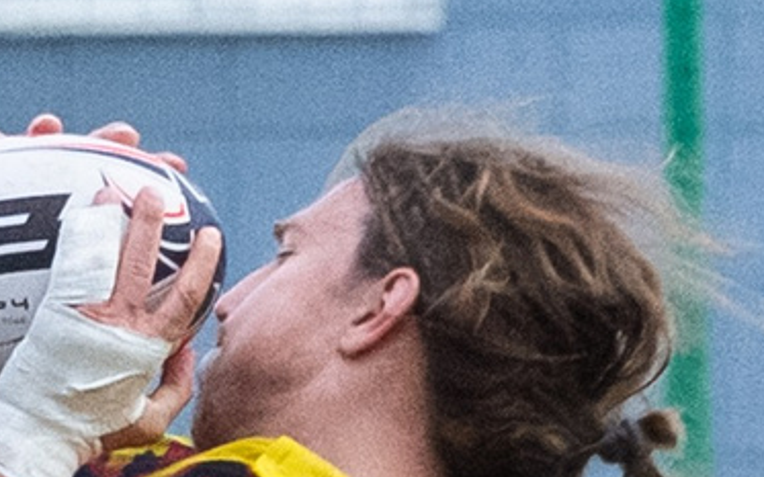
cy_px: 927
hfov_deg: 0.7
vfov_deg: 0.4
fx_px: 62705
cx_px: -370
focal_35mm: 3012
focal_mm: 160
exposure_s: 1/1000
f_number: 7.1
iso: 1600
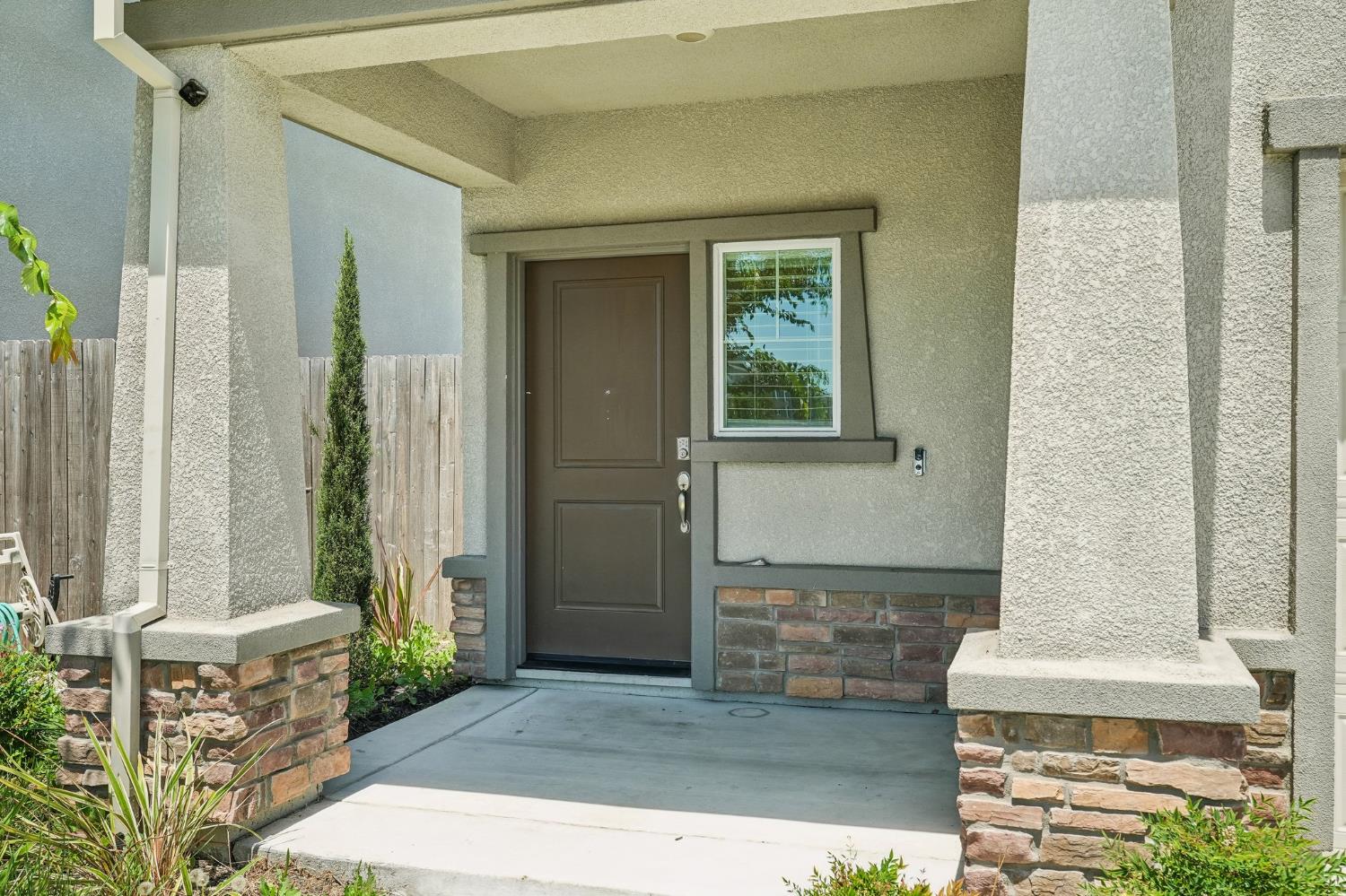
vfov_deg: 40.5
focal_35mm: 32
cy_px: 448
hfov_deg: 58.0
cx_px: 673
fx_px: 1215
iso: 400
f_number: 8
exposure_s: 1/160
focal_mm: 32.5
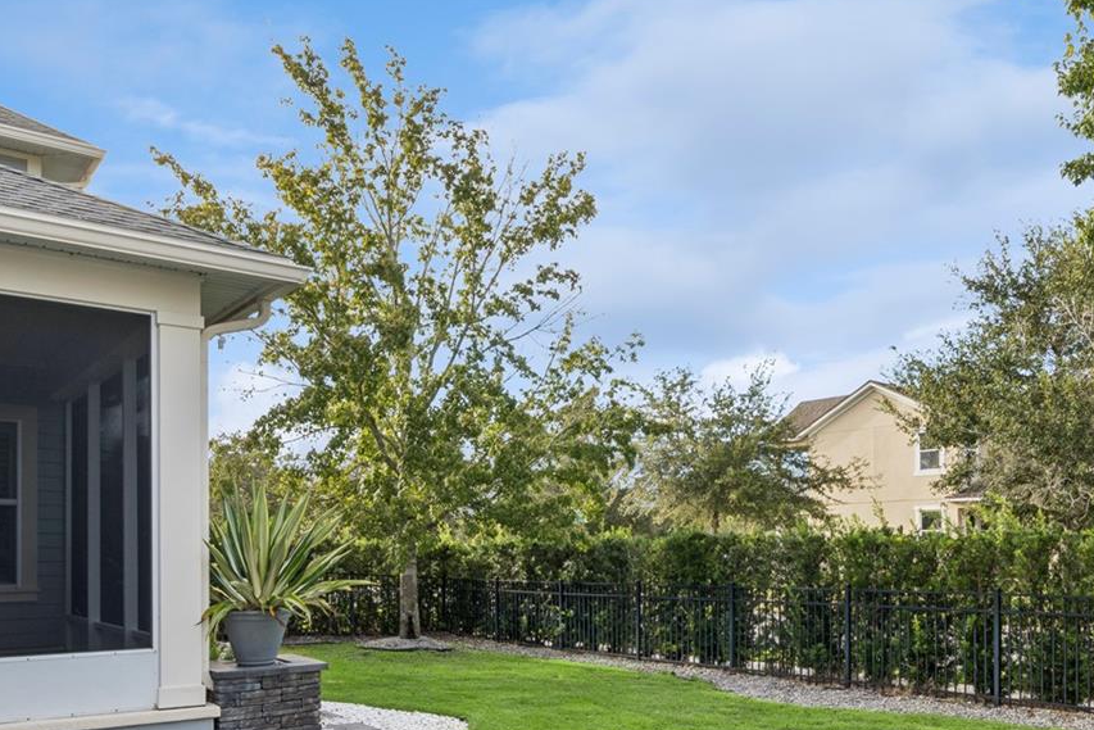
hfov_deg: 61.6
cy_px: 545
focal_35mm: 30
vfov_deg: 42.3
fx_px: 912
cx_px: 632
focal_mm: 16
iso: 160
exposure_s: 1/20
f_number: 20
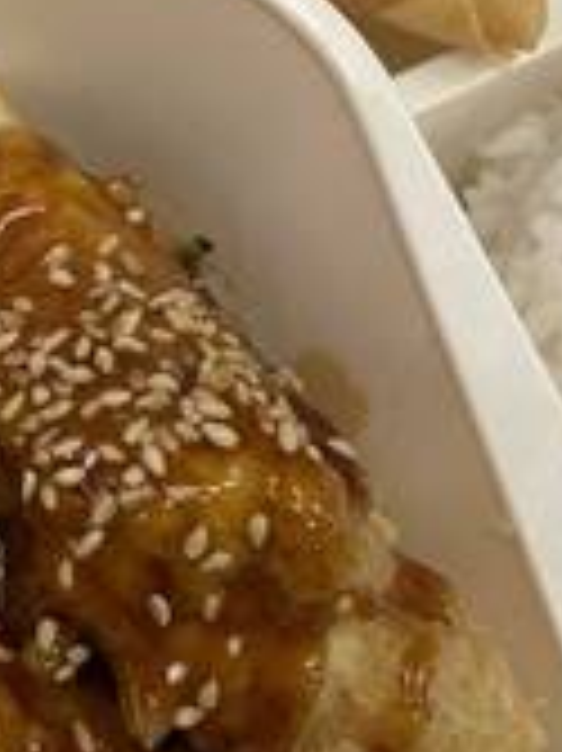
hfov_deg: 12.5
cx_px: -193
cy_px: 223
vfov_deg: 17.2
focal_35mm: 114
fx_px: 2471
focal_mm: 4.25
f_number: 1.8
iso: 64
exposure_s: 1/120
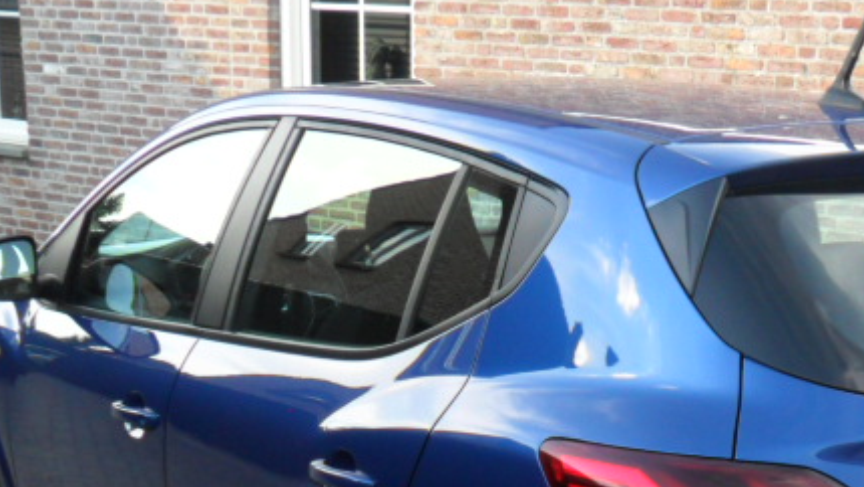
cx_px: 725
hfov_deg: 29.3
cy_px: 616
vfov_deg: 16.4
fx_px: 1604
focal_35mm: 70
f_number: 3.5
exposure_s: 1/125
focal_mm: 4.9
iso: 100
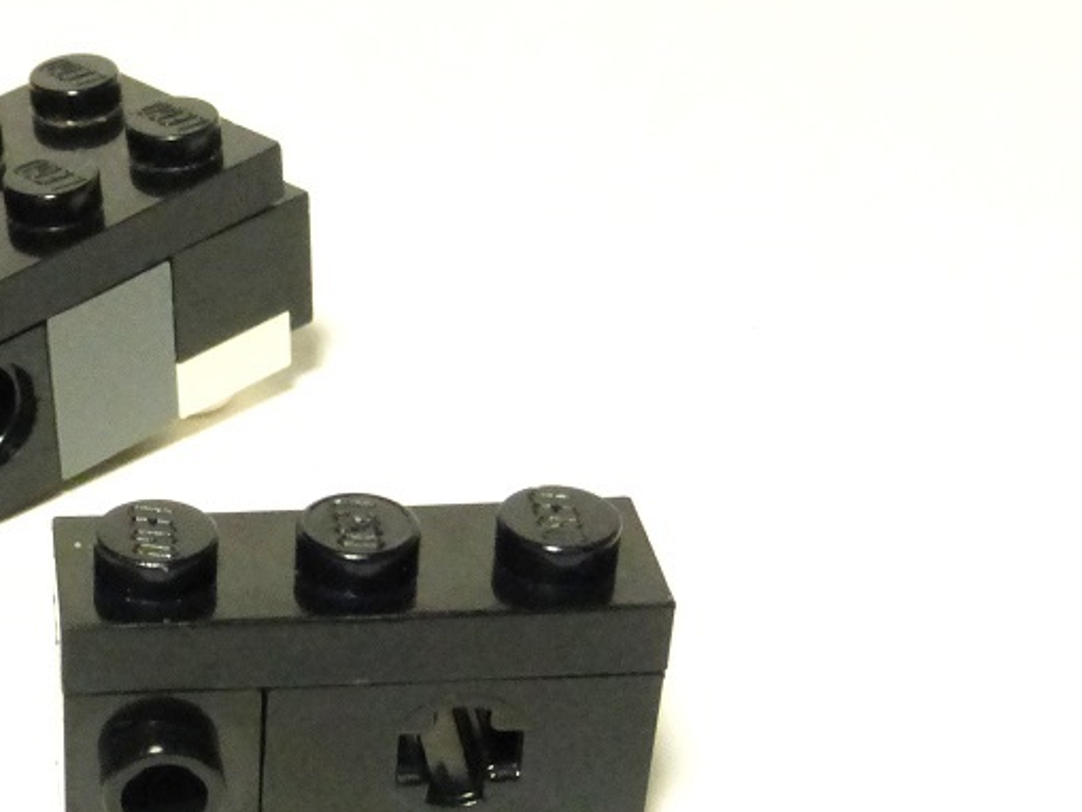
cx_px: 98
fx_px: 2407
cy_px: 466
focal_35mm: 77
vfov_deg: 19.1
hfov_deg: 24.6
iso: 800
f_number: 6.3
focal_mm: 6.1
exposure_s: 1/60
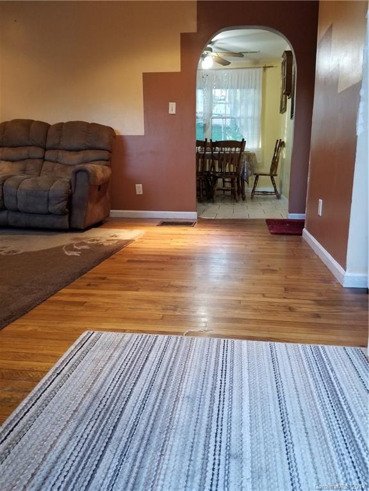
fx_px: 370
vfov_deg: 67.3
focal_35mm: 26
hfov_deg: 53.1
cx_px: 184
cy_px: 246
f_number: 1.7
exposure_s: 1/40
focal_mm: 4.25
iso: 160
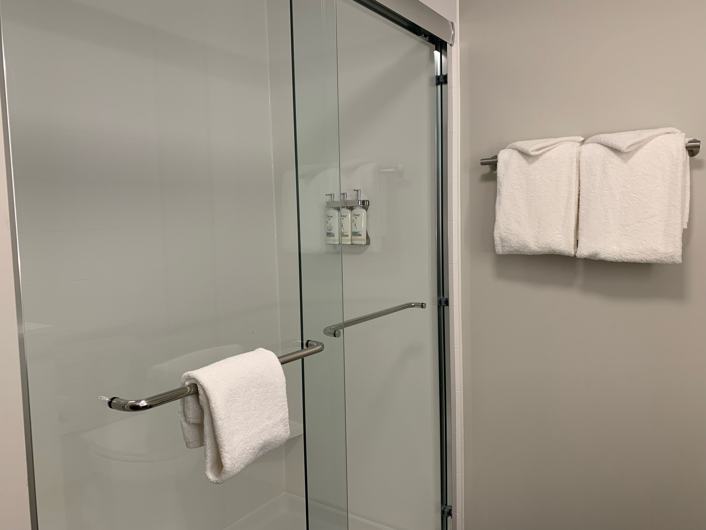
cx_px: 353
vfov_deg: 53.1
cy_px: 265
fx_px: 530
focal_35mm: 26
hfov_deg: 67.3
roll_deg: +1.2
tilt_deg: -3.8
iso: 80
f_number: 1.8
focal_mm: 4.25
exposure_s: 1/60
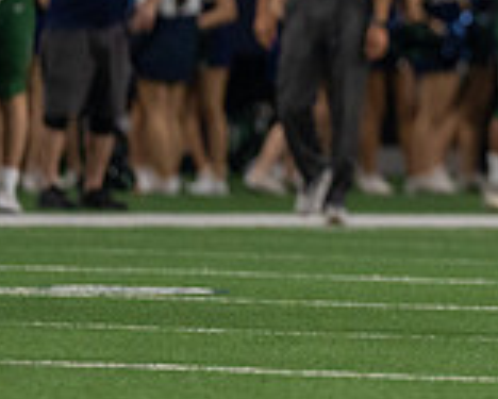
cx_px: 802
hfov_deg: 2.0
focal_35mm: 971
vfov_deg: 1.6
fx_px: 14320
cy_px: -62
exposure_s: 1/1000
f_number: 2.8
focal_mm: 200
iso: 2000
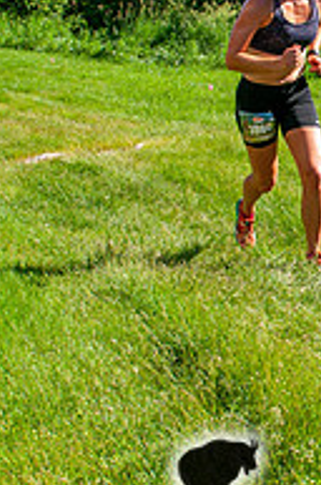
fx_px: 1127
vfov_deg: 24.1
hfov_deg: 15.7
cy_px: 153
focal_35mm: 84
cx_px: 370
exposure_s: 1/400
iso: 200
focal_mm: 24
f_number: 8
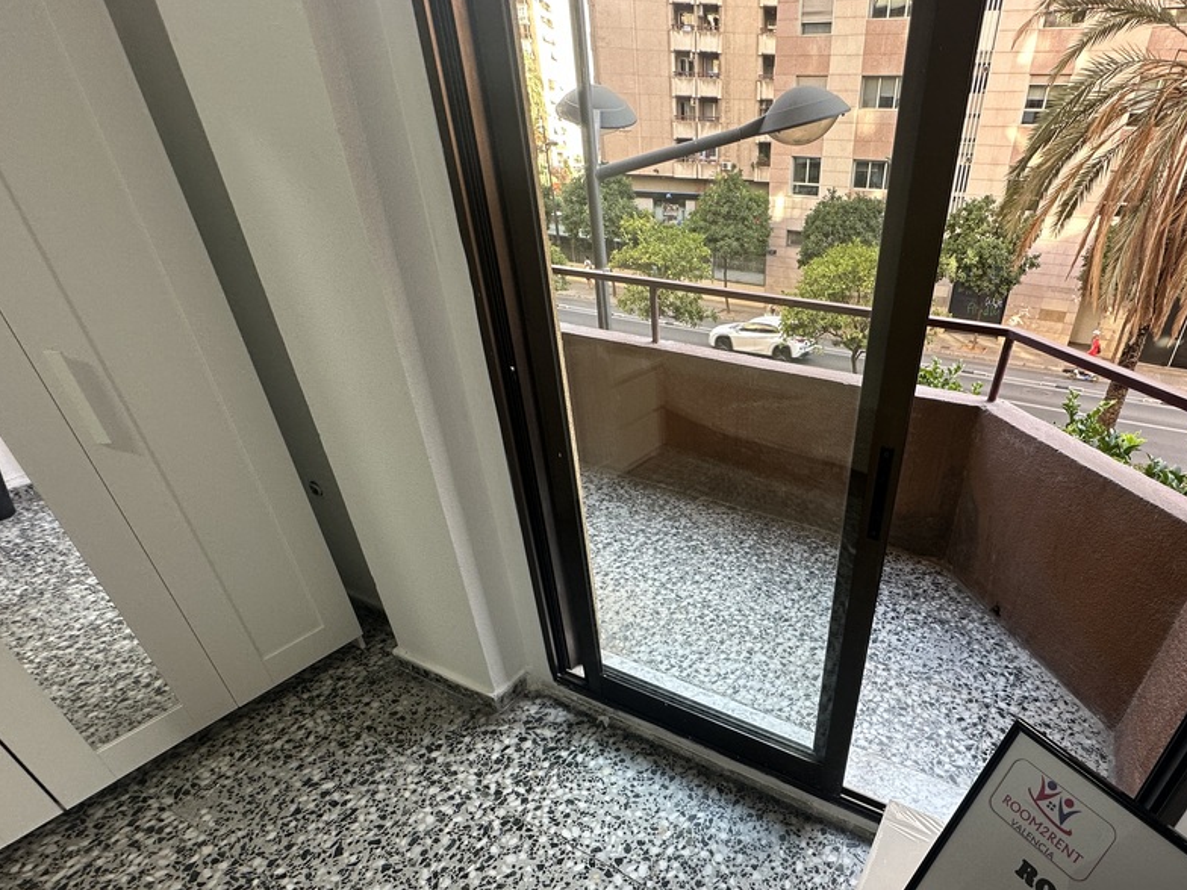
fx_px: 617
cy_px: 568
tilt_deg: -33.2
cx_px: 757
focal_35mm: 18
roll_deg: -2.7
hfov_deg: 85.7
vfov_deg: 70.2
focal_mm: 2.22
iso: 125
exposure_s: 1/100
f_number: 2.2
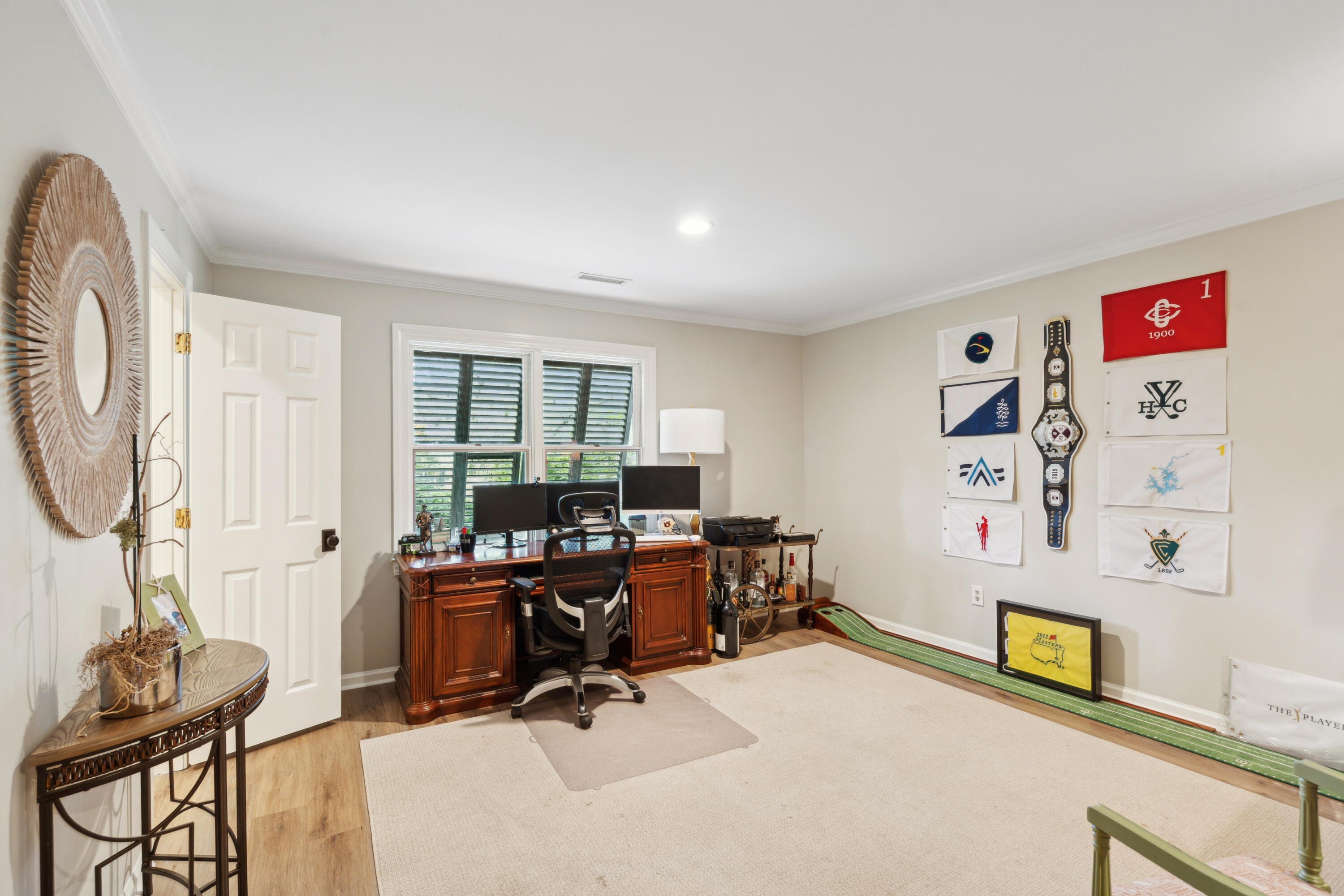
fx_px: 597
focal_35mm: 16
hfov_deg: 96.7
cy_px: 448
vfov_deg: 73.7
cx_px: 672
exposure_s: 1/3.33
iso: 400
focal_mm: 16
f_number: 8
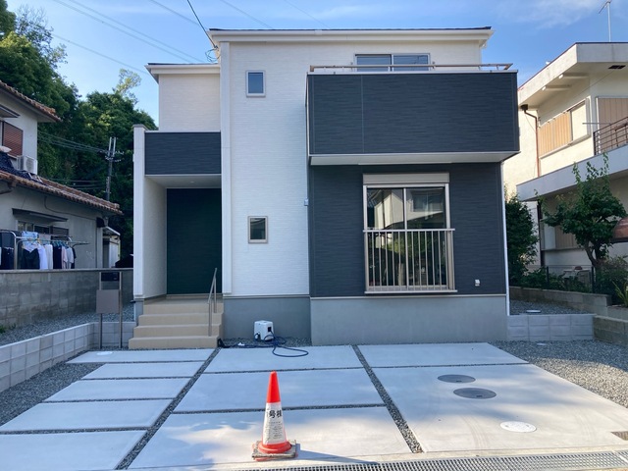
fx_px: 508
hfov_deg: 63.4
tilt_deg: +3.4
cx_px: 314
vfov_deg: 49.7
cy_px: 236
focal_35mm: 28
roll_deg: -0.4
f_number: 1.8
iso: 20
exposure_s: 1/906
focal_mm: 3.99
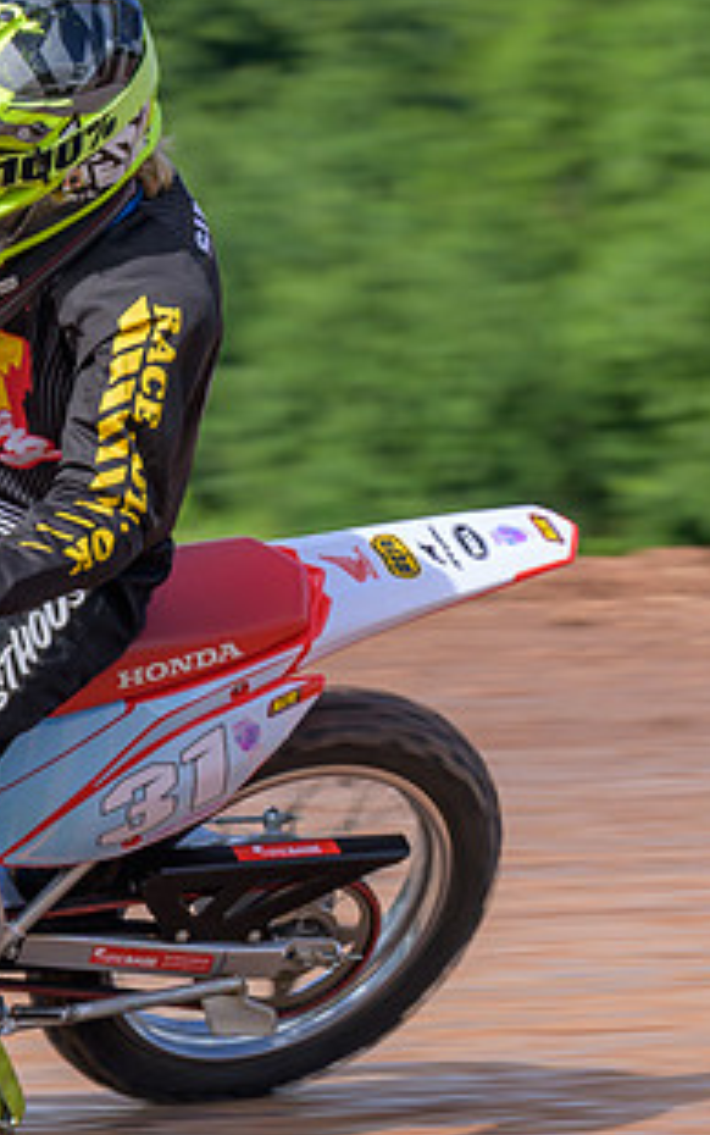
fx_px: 13177
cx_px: -210
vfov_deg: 4.9
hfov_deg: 3.1
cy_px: 460
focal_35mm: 426
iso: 140
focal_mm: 125
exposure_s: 1/250
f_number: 8
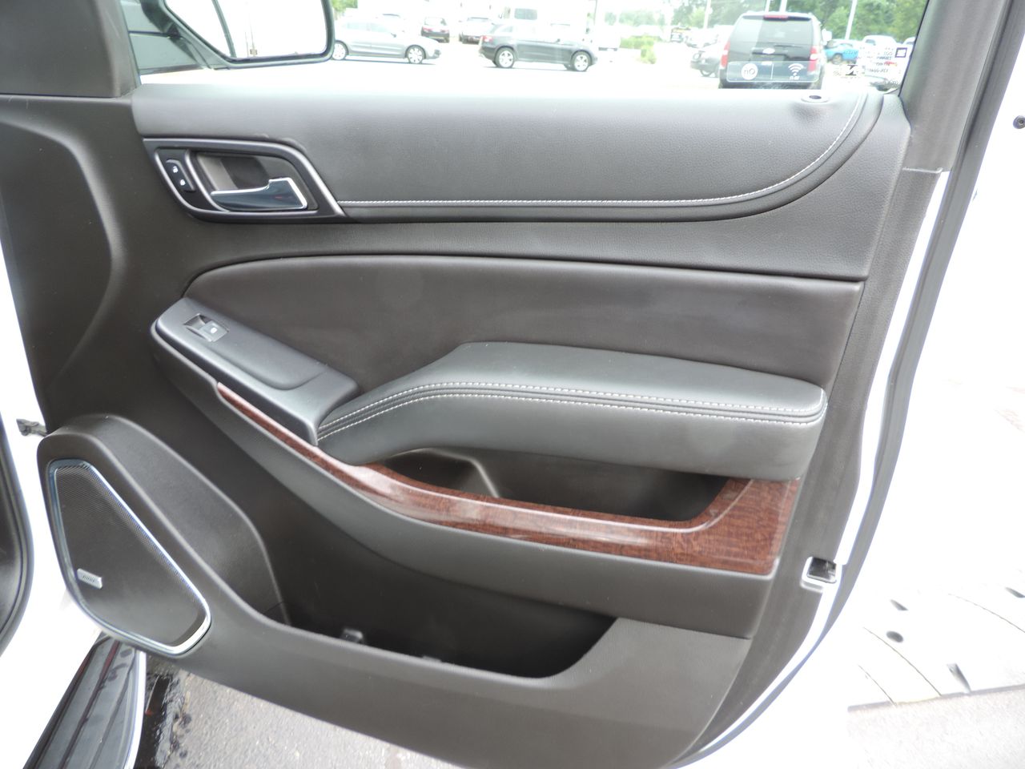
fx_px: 711
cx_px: 512
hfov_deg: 71.6
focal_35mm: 24
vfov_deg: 56.8
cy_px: 384
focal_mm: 4.3
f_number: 3
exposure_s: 1/30
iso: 80
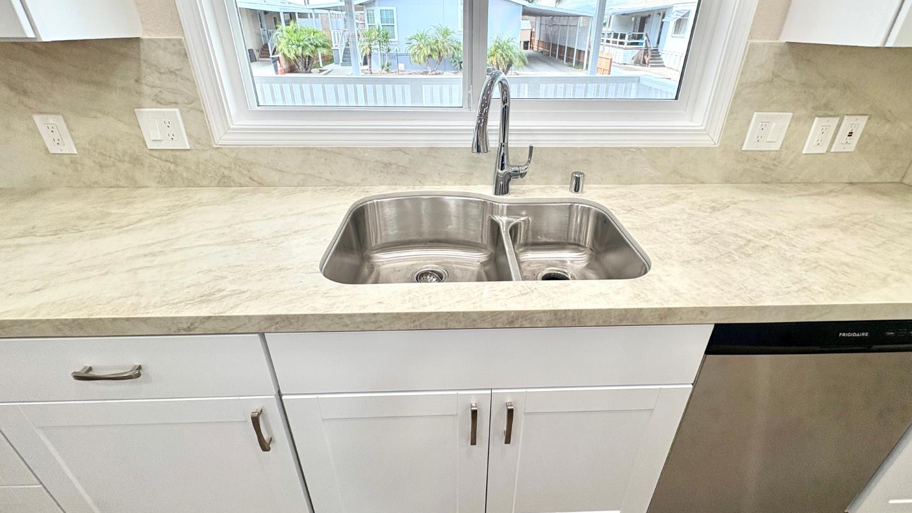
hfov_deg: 99.4
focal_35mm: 16
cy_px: 203
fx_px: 387
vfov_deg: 66.4
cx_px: 468
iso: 50
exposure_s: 1/129
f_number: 2.2
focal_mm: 2.22
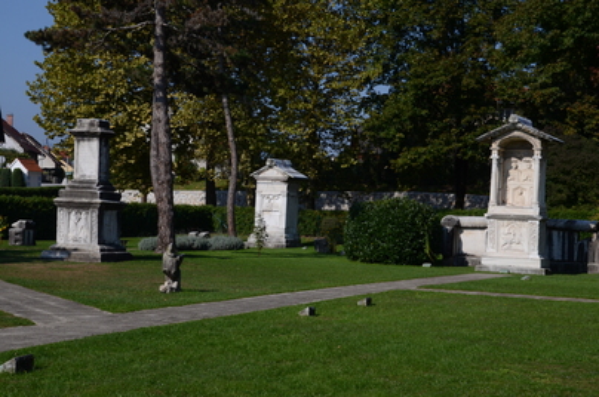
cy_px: 198
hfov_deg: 30.6
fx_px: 1096
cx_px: 300
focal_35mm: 66
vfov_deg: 20.5
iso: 320
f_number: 11
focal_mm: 44
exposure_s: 1/500
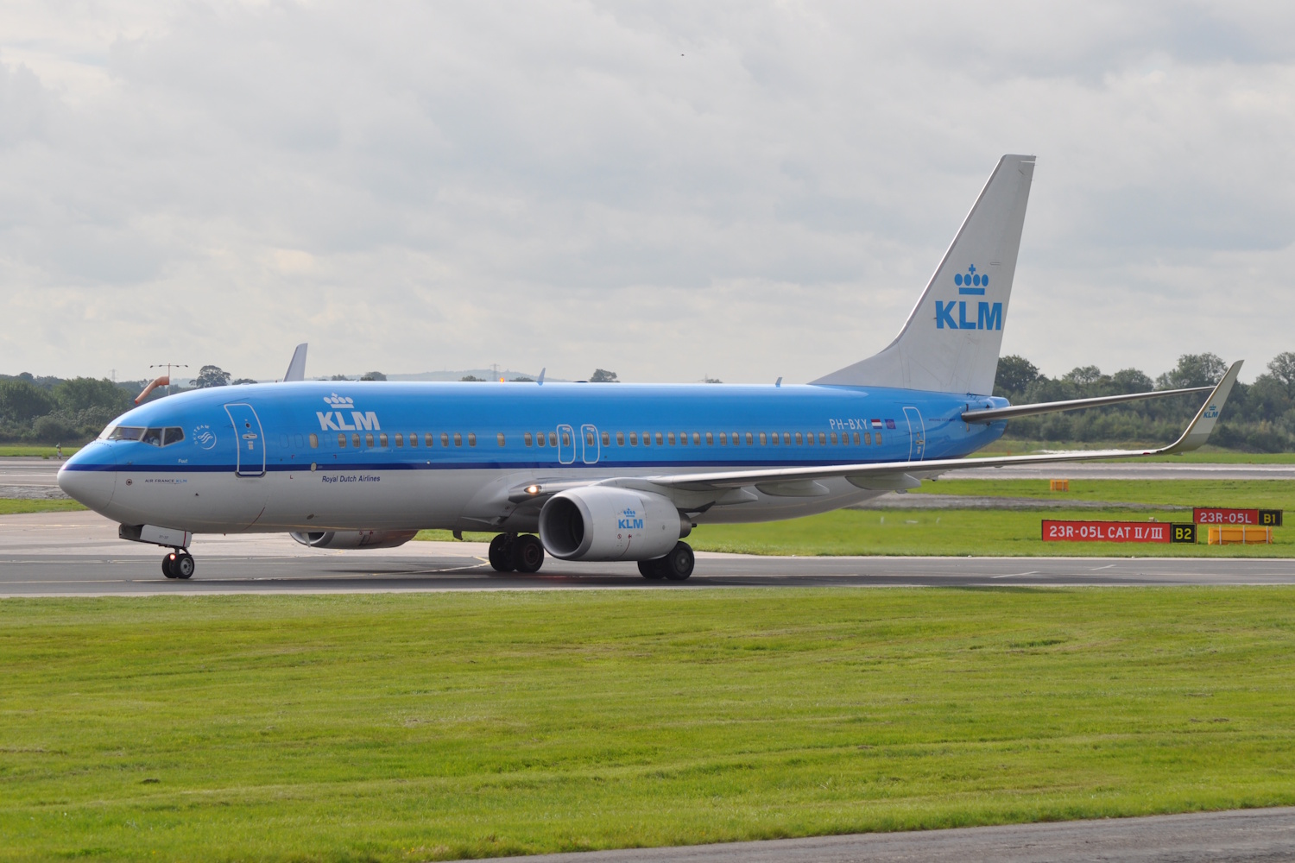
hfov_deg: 13.0
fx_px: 5665
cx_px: 648
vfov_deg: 8.7
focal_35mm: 158
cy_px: 432
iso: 200
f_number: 7.1
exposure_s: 1/800
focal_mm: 105
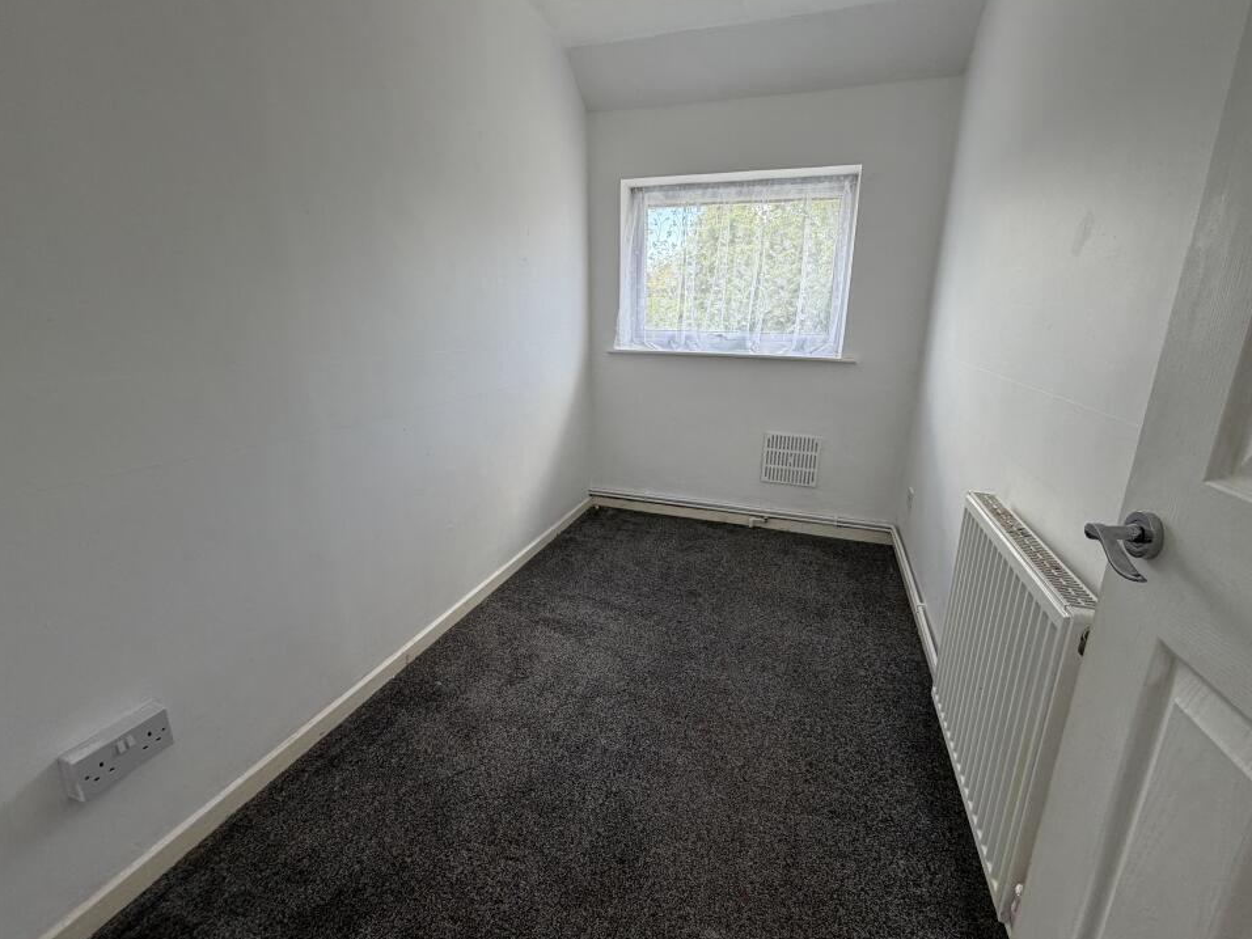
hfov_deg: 98.1
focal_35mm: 15
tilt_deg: -13.1
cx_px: 644
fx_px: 543
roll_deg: -0.3
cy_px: 445
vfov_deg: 81.7
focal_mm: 2.22
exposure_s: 1/121
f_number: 2.2
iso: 80
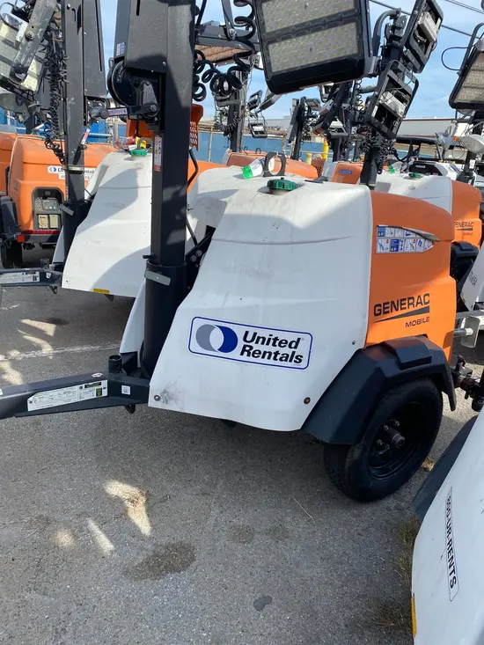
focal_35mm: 26
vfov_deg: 67.3
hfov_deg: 53.1
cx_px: 242
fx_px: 485
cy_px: 322
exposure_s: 1/1565
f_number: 1.8
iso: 32
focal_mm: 4.25
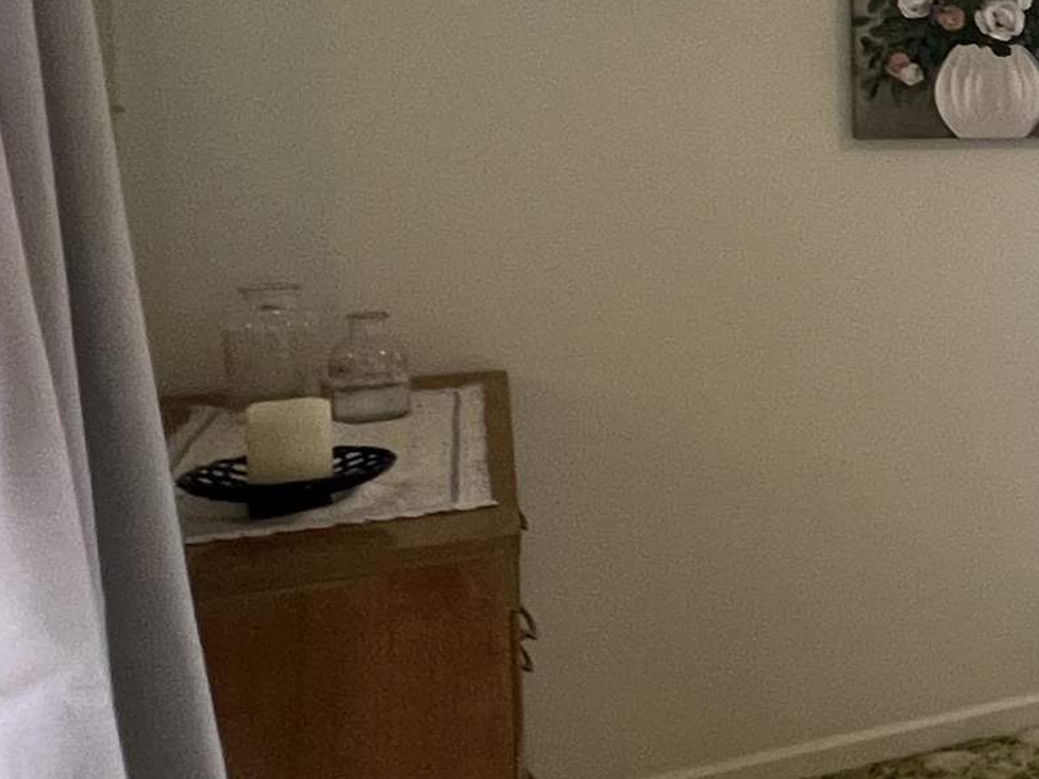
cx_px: 1799
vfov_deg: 28.1
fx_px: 1531
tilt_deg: -4.5
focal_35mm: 51
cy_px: 175
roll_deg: -0.5
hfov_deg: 23.2
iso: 250
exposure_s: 1/60
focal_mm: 1.57
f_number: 1.8
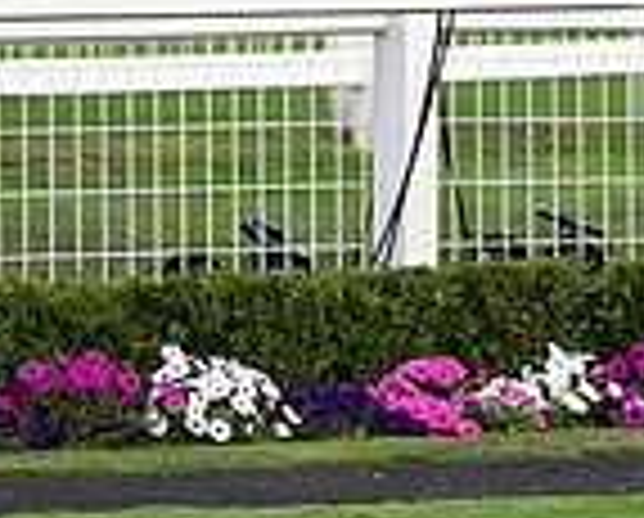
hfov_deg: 2.5
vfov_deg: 2.0
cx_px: 1211
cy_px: -164
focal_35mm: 759
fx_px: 14496
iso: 1000
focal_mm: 200
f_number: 4.5
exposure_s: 1/2500
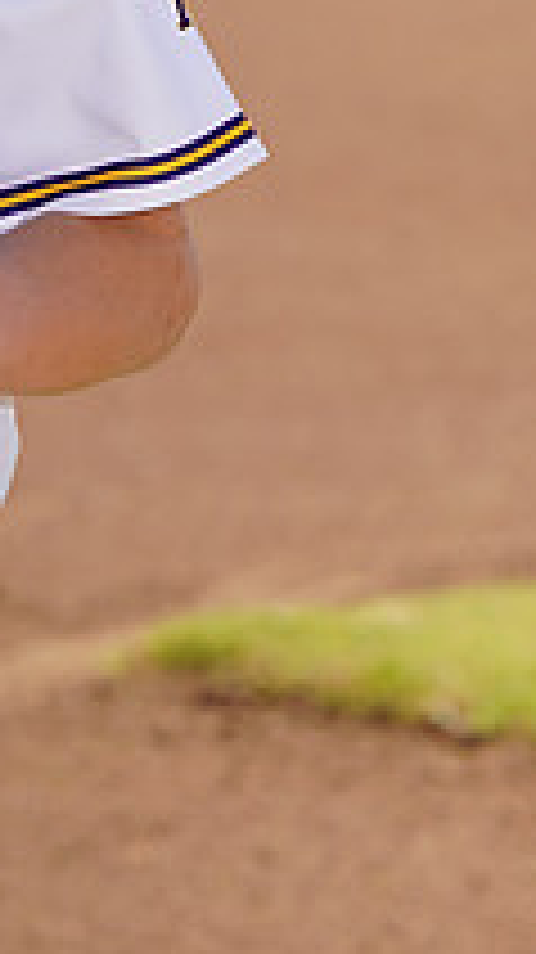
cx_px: -327
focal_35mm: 598
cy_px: -256
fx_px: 15134
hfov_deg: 2.0
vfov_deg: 3.6
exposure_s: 1/250
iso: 100
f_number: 9
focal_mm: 209
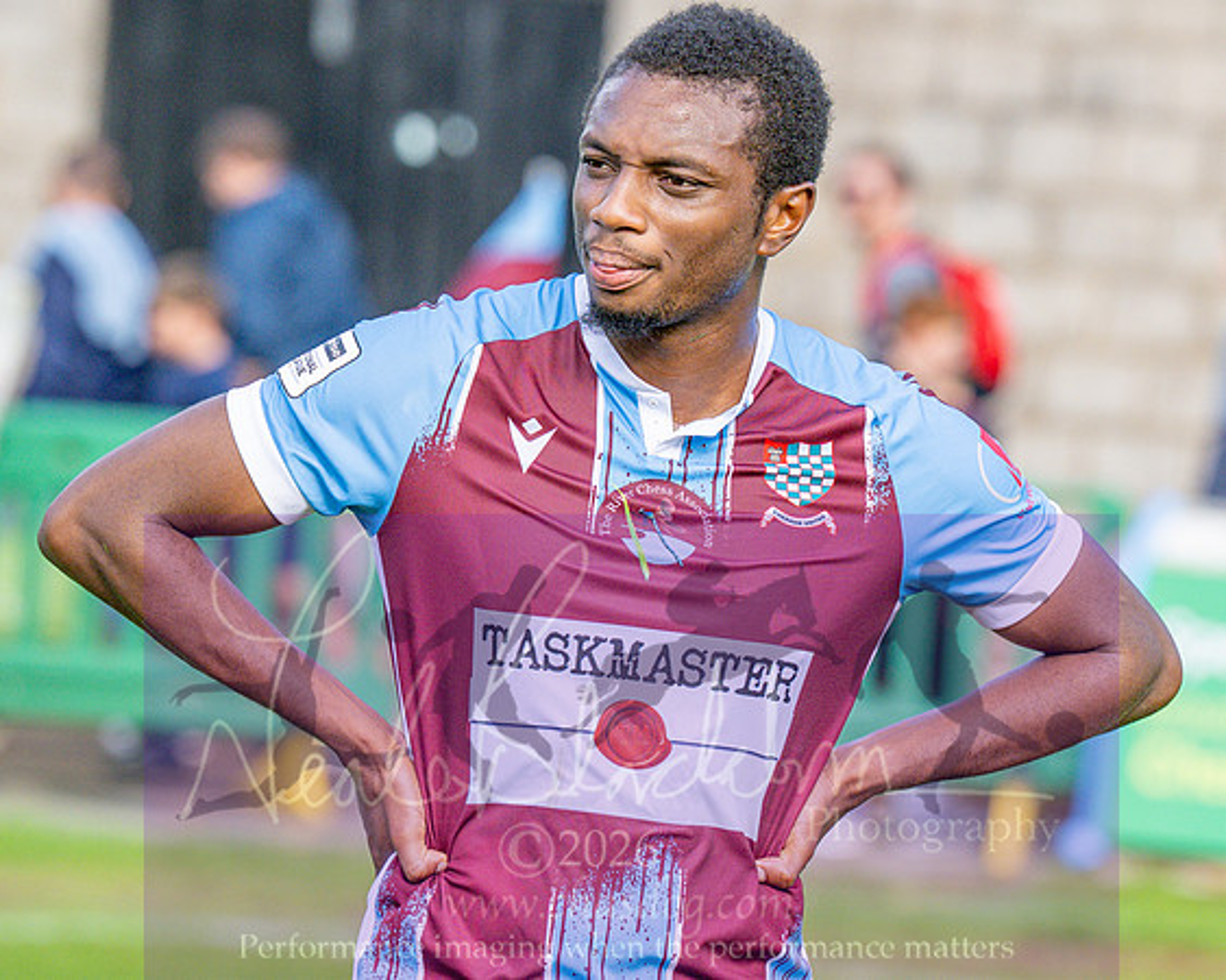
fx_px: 13770
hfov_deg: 5.1
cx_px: 518
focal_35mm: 380
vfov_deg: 4.1
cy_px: 505
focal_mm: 170
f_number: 4
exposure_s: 1/1250
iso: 400
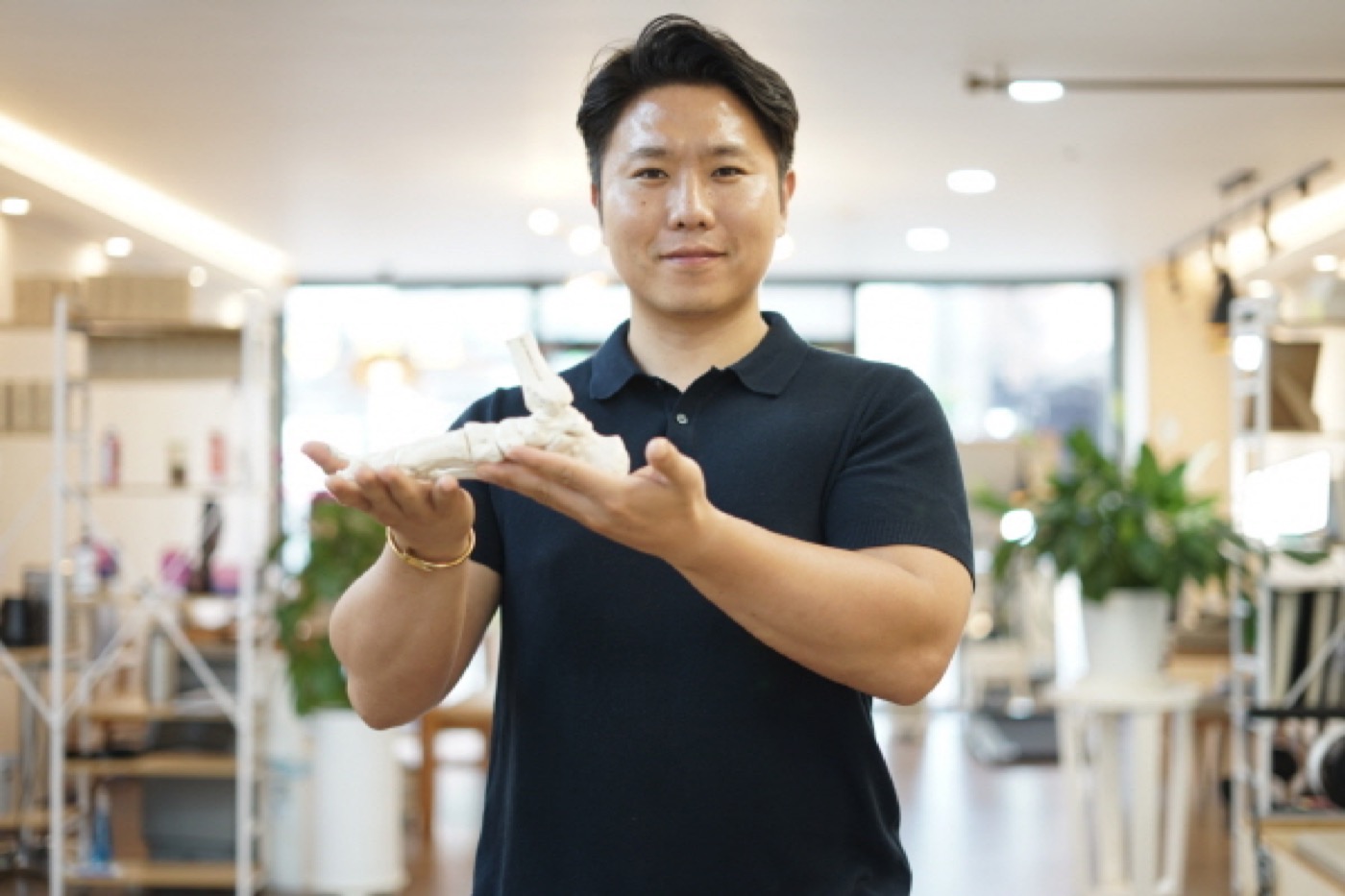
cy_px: 448
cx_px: 672
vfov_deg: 27.0
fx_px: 1868
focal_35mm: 50
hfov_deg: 39.6
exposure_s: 1/60
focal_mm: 50
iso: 160
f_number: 1.8
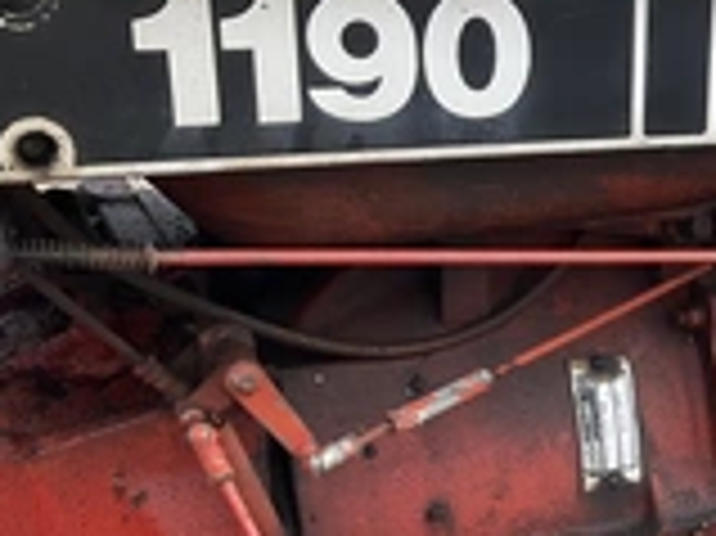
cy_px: 464
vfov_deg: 19.8
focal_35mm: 73
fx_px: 1509
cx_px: 896
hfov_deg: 23.9
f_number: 1.8
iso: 25
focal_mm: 3
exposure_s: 1/397
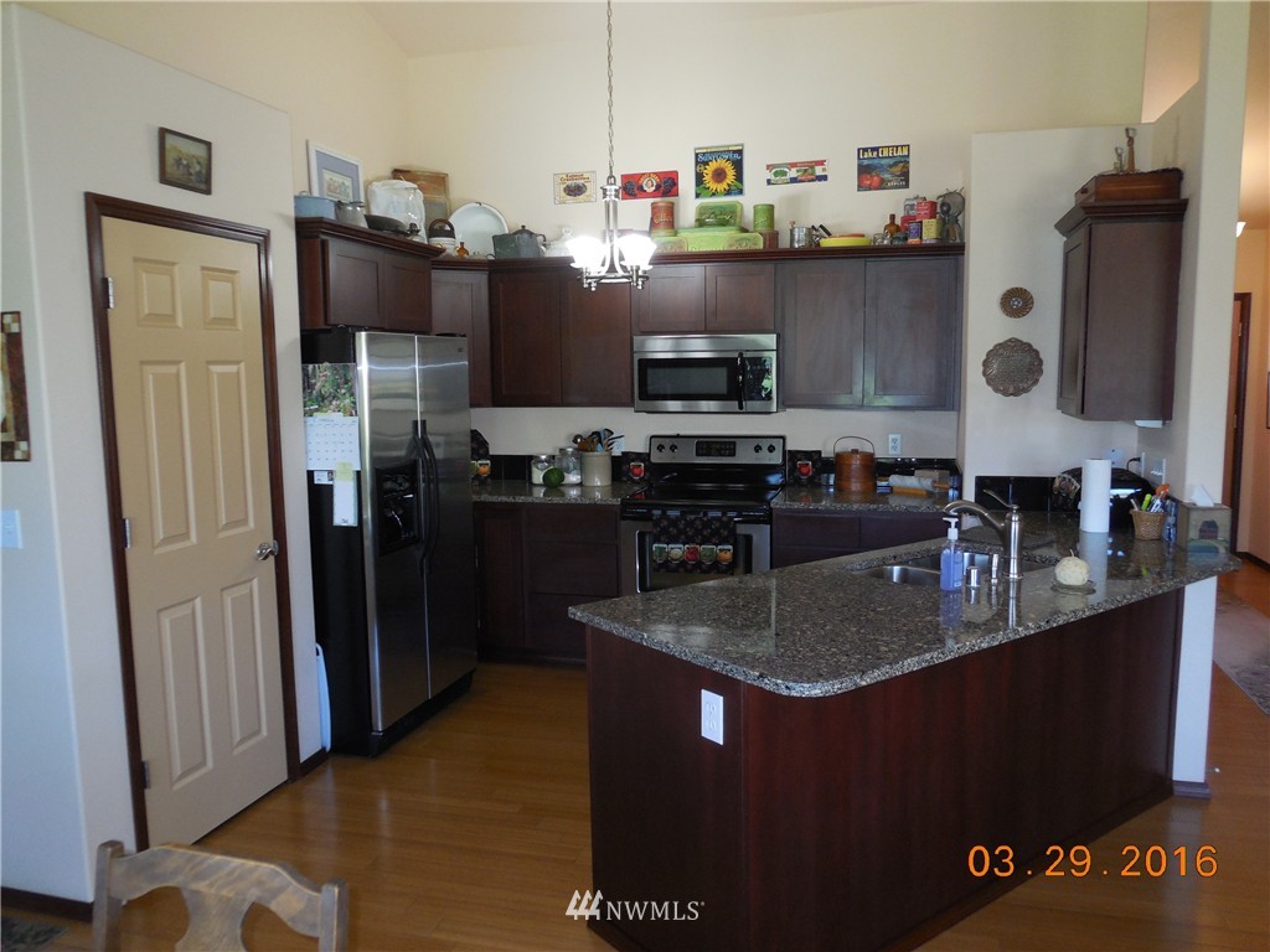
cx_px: 635
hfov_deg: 69.4
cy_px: 476
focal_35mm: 25
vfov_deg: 54.9
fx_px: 917
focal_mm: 4.5
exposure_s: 1/30
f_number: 3.1
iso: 200
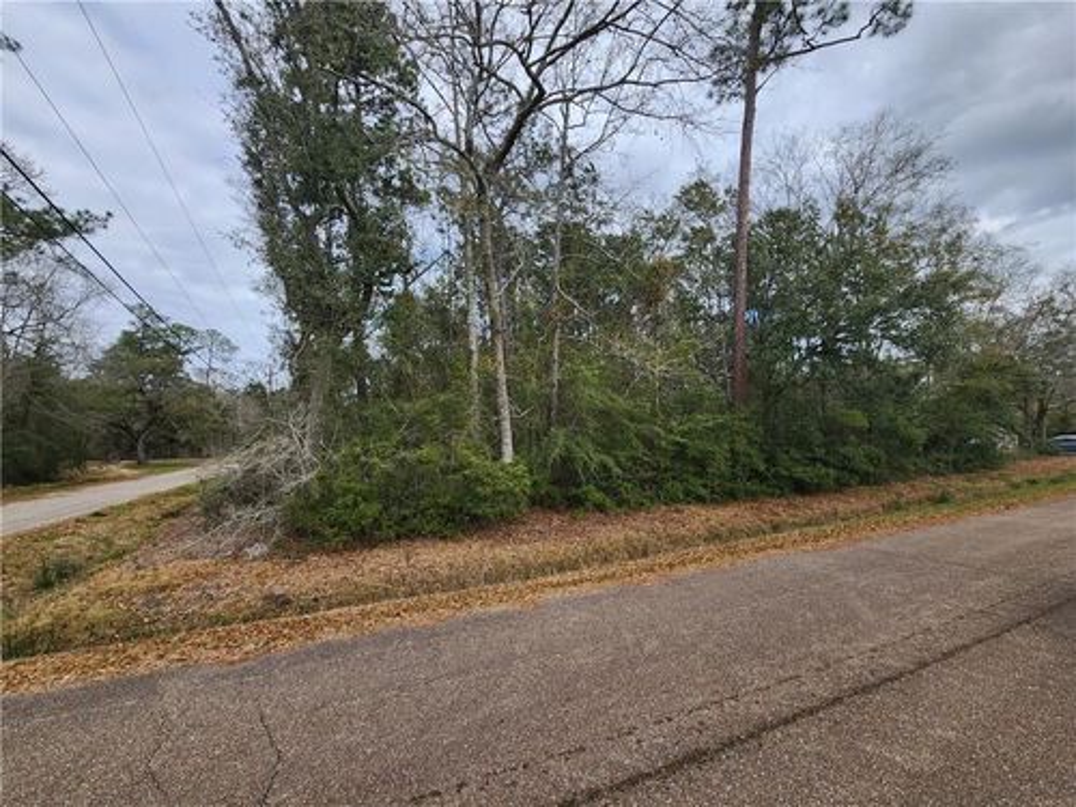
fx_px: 404
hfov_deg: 106.2
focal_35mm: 13
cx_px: 538
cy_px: 404
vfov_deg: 89.9
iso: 50
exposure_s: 1/1361
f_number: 2.2
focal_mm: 2.2
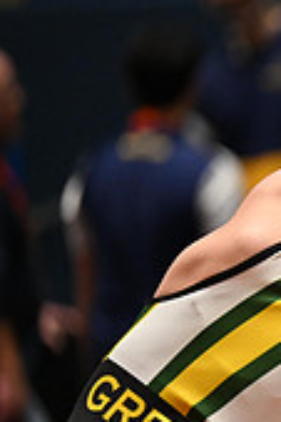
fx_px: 6605
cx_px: 694
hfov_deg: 2.4
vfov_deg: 3.7
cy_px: 259
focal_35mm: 563
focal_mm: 165
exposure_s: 1/960
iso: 3200
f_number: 2.8
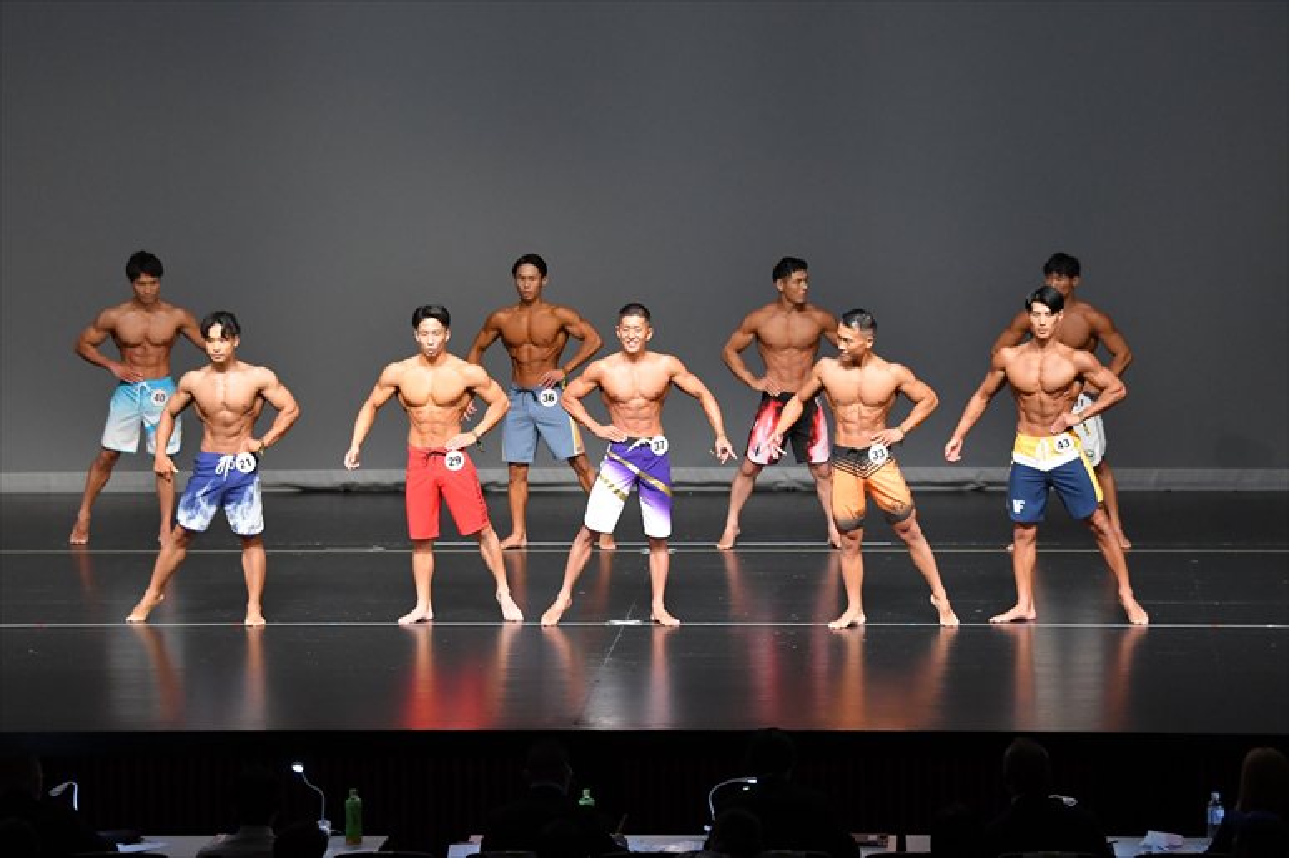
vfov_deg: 9.3
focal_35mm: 147
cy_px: 429
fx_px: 5261
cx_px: 644
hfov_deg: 14.0
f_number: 5.6
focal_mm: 98
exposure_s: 1/400
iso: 3600
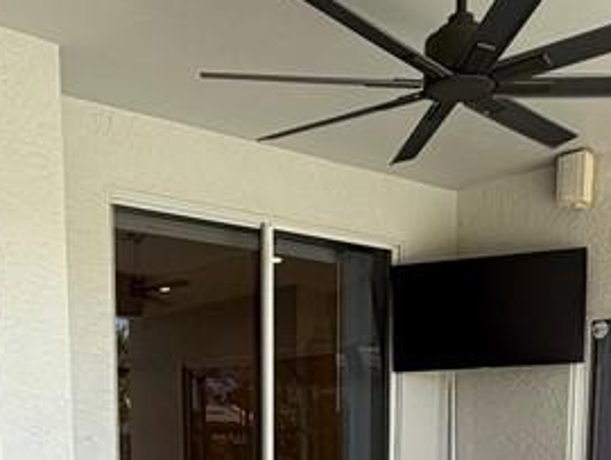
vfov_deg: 24.6
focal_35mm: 53
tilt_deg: -8.8
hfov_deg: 35.9
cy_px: 571
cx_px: 224
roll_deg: +1.1
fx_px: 936
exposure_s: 1/145
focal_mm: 2.22
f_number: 2.2
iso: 40
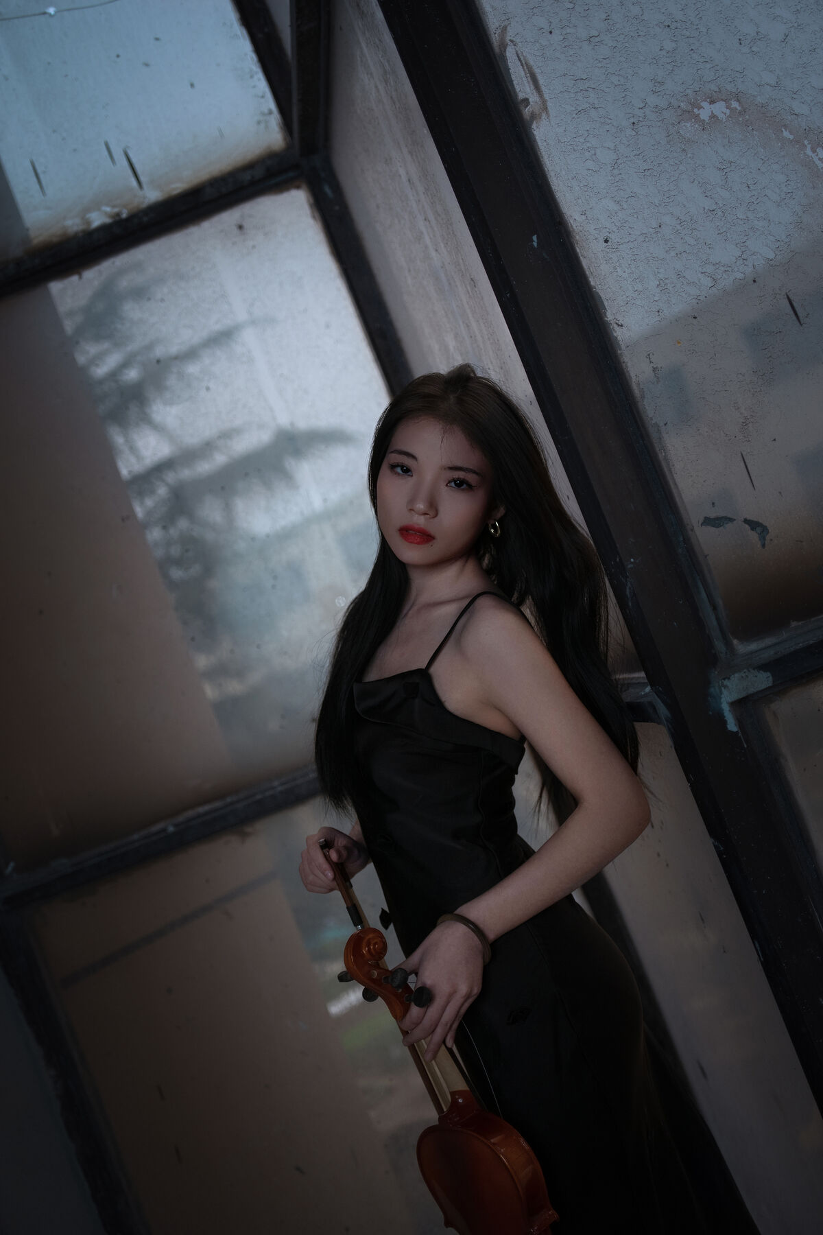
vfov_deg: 48.5
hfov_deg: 33.4
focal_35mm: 40
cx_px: 412
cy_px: 618
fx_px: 1372
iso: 320
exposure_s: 1/160
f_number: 2.5
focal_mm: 40
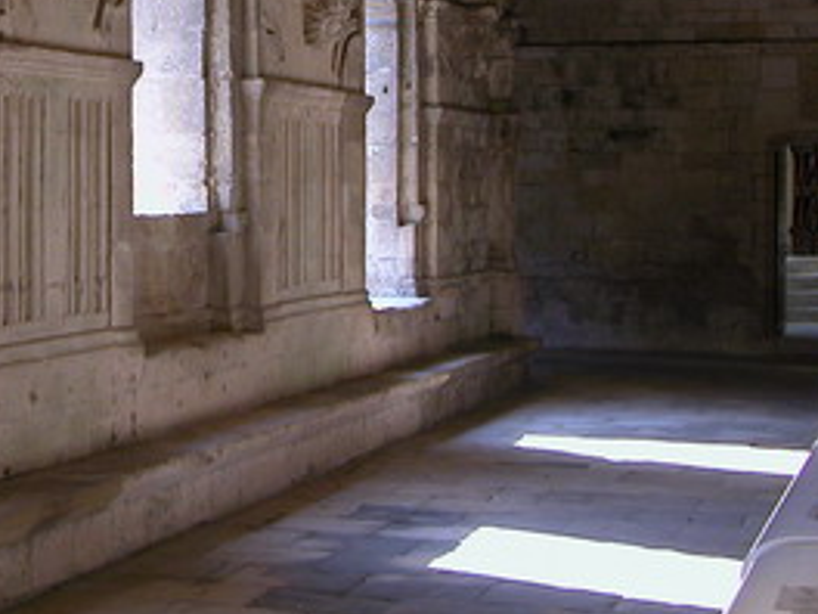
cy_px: 102
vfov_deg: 17.2
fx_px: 2009
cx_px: 118
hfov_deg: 22.6
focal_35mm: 85
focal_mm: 8.9
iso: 100
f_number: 3.2
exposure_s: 1/57.5
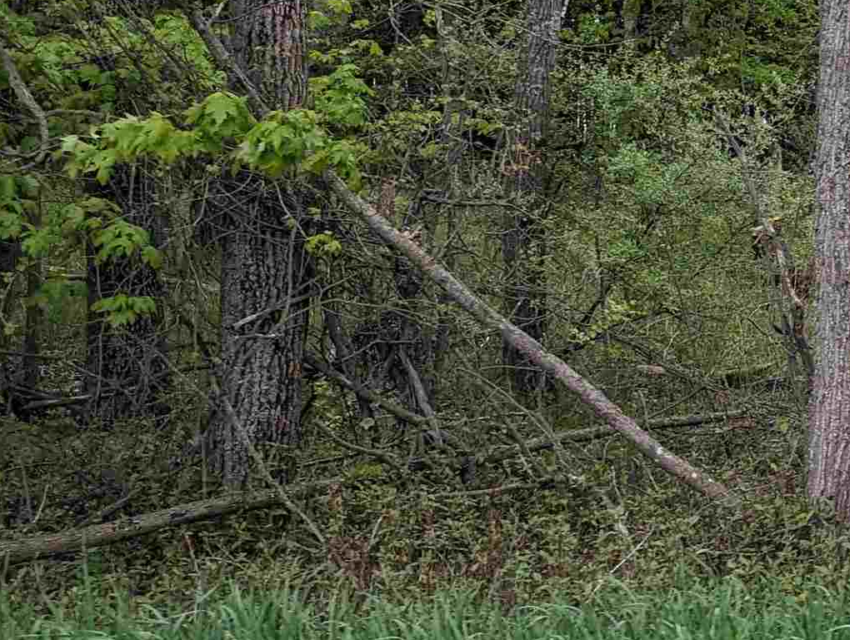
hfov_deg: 22.3
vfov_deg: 20.3
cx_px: 1270
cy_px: 150
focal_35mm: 72
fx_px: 1770
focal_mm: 6.81
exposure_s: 1/409
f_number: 1.85
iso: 43
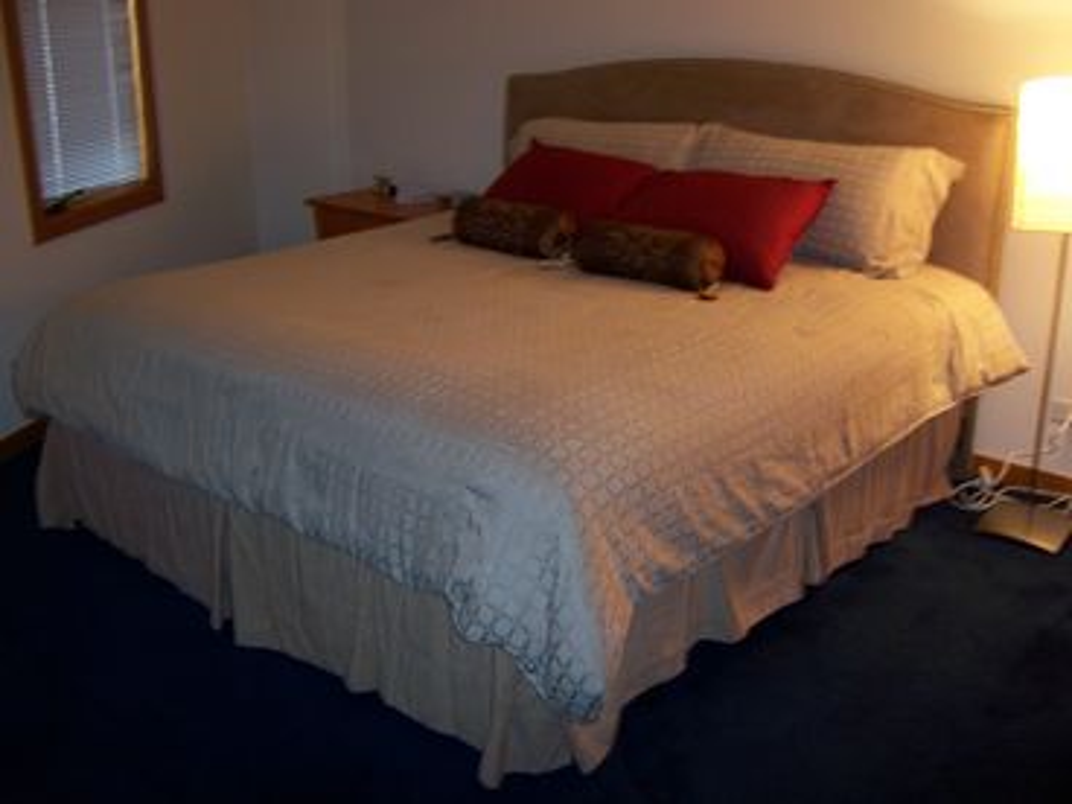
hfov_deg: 51.4
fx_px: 1115
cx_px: 536
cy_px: 402
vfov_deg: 39.7
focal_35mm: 36
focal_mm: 6
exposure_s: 1/15
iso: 125
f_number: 2.8
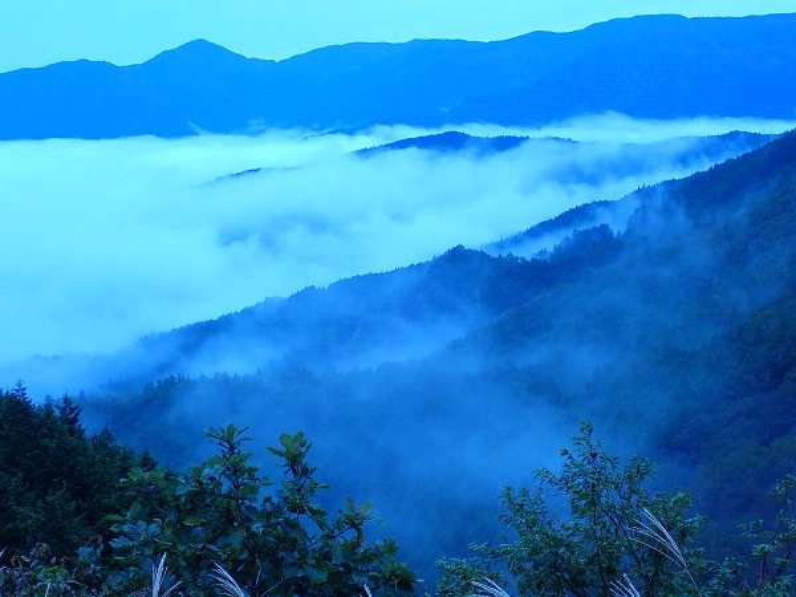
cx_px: 398
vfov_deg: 24.0
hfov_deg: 31.7
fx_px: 1403
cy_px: 298
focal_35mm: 61
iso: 100
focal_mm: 11.01
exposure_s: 1/200
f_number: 3.6
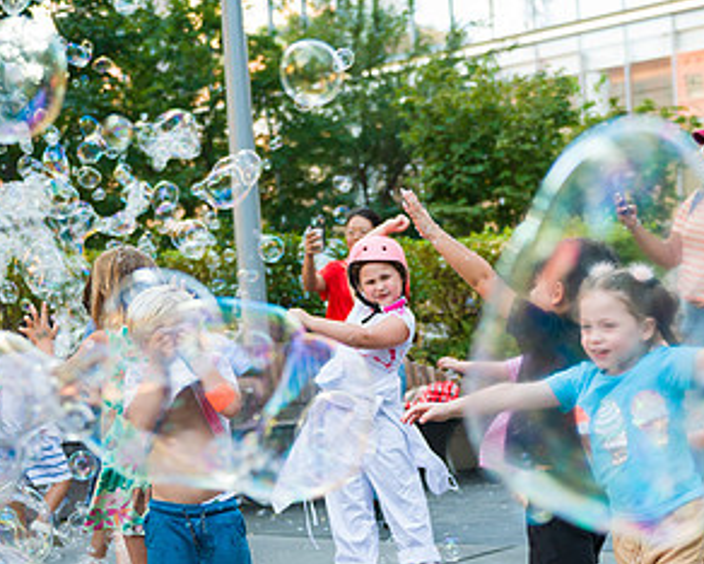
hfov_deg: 28.0
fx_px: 1397
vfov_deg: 22.6
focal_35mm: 67
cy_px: 436
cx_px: 489
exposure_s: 1/1000
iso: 1250
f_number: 3.2
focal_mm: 36
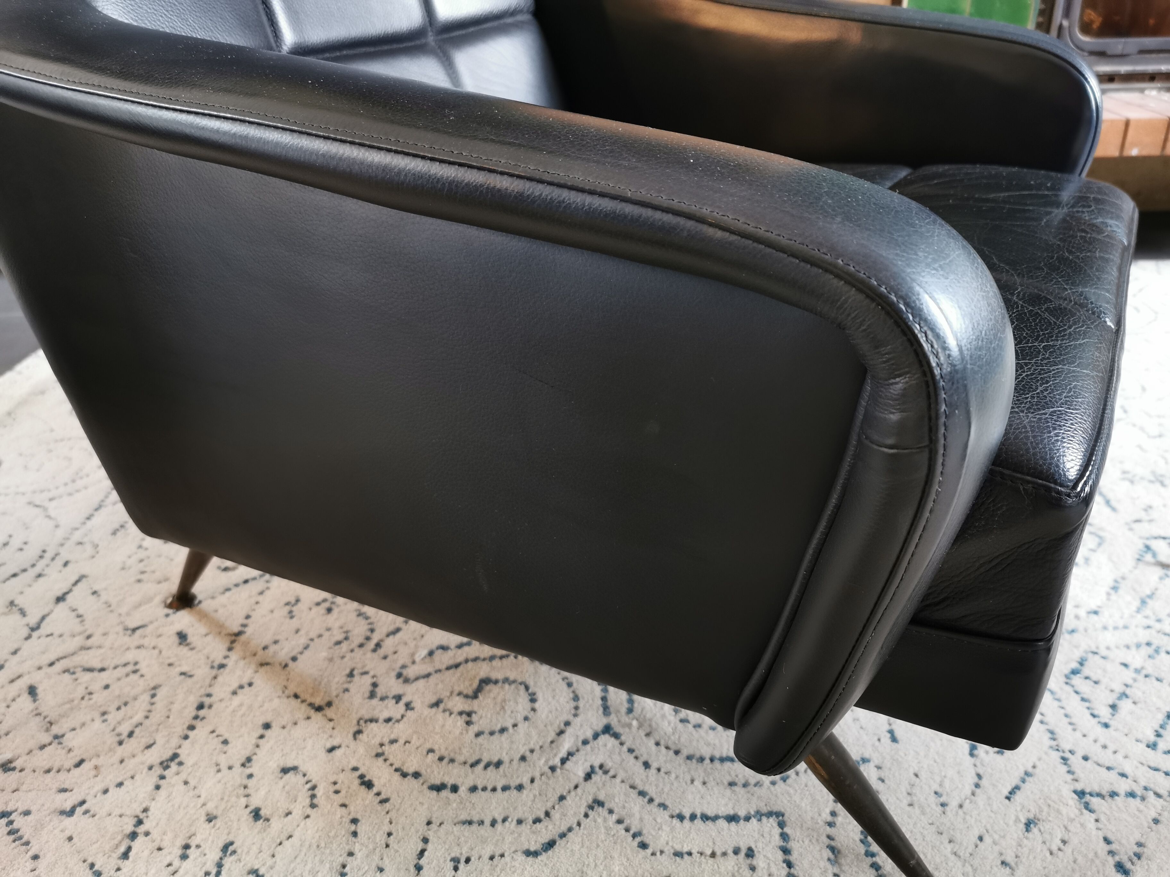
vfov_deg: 51.4
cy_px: 438
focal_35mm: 27
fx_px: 913
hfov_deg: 65.3
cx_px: 585
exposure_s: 1/50
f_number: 1.6
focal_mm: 5.56
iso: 250
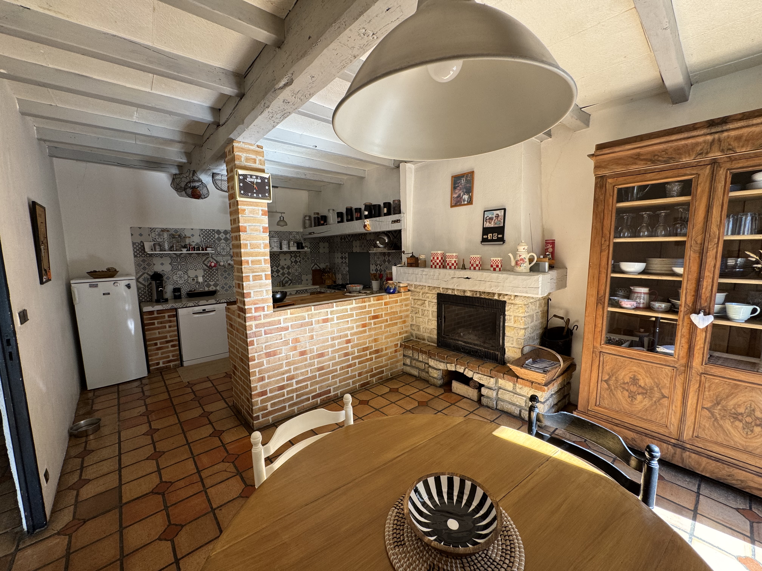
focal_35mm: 14
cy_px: 286
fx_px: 308
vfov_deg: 85.7
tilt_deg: -6.9
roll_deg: +2.0
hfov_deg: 102.1
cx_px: 381
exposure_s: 1/99
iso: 100
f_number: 2.2
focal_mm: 2.22
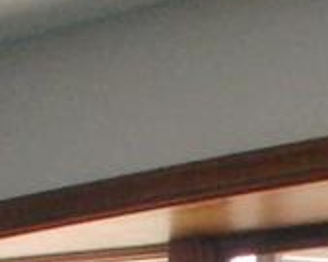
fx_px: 2901
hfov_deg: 6.4
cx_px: 342
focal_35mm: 299
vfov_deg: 4.8
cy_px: 994
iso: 400
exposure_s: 1/250
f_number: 4.2
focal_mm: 7.3
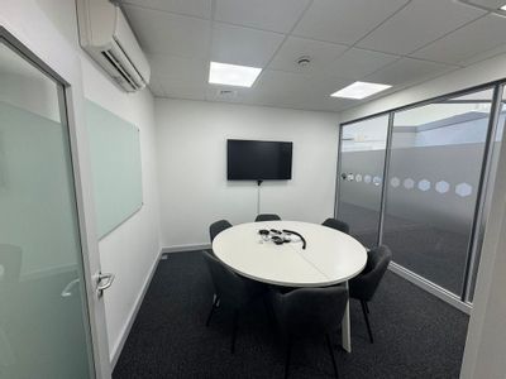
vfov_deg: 85.7
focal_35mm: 14
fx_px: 205
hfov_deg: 102.1
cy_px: 190
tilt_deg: -8.0
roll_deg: +0.4
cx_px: 253
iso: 64
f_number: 2.2
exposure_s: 1/100
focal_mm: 2.22
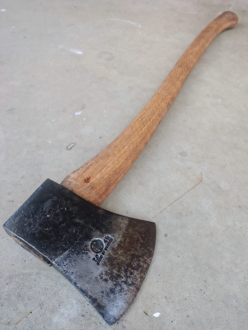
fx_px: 239
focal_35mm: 25
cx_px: 124
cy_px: 165
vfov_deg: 69.4
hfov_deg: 54.9
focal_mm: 4.71
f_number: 1.7
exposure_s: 1/60
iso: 519
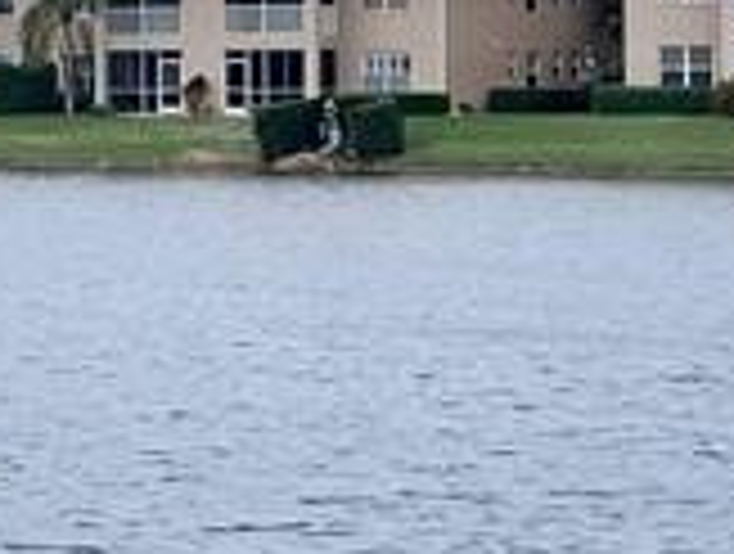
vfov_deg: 9.1
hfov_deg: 10.5
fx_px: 3464
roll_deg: +0.8
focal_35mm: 163
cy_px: -5
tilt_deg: +0.3
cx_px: -1000
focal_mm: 5.1
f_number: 1.6
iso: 50
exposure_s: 1/2632
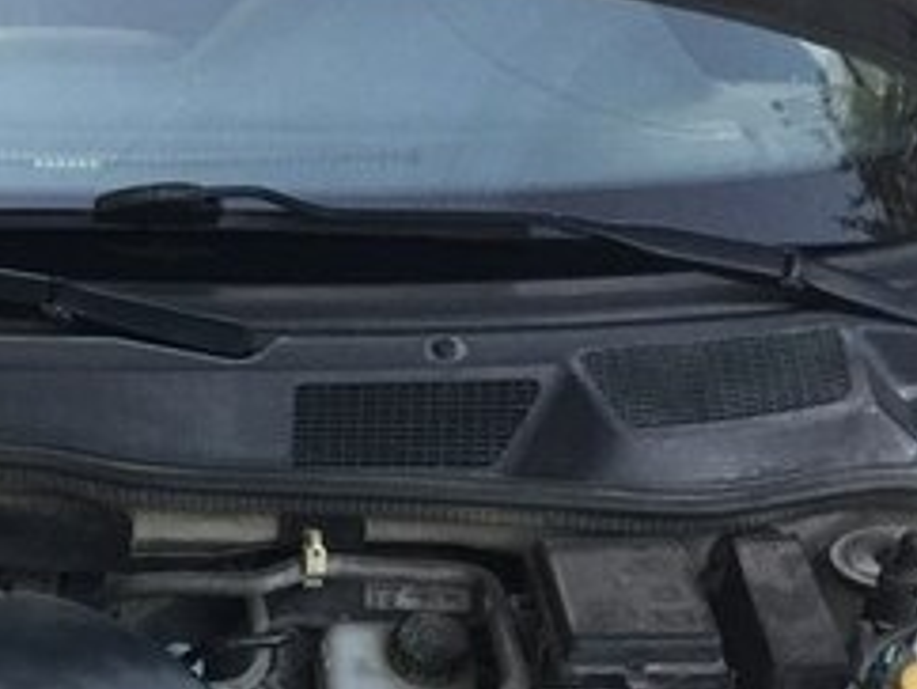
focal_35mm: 79
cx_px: 34
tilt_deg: -37.6
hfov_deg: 23.8
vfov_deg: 17.9
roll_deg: -0.8
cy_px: 782
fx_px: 2095
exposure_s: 1/33
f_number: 2.2
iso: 64
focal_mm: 4.15
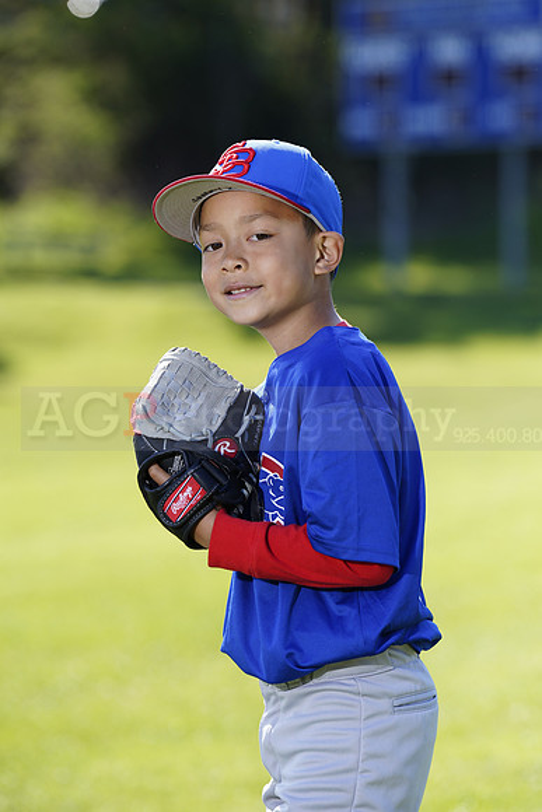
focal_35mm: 200
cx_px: 271
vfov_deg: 10.3
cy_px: 406
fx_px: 4514
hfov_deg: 6.9
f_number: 5
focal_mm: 200
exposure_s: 1/250
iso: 100
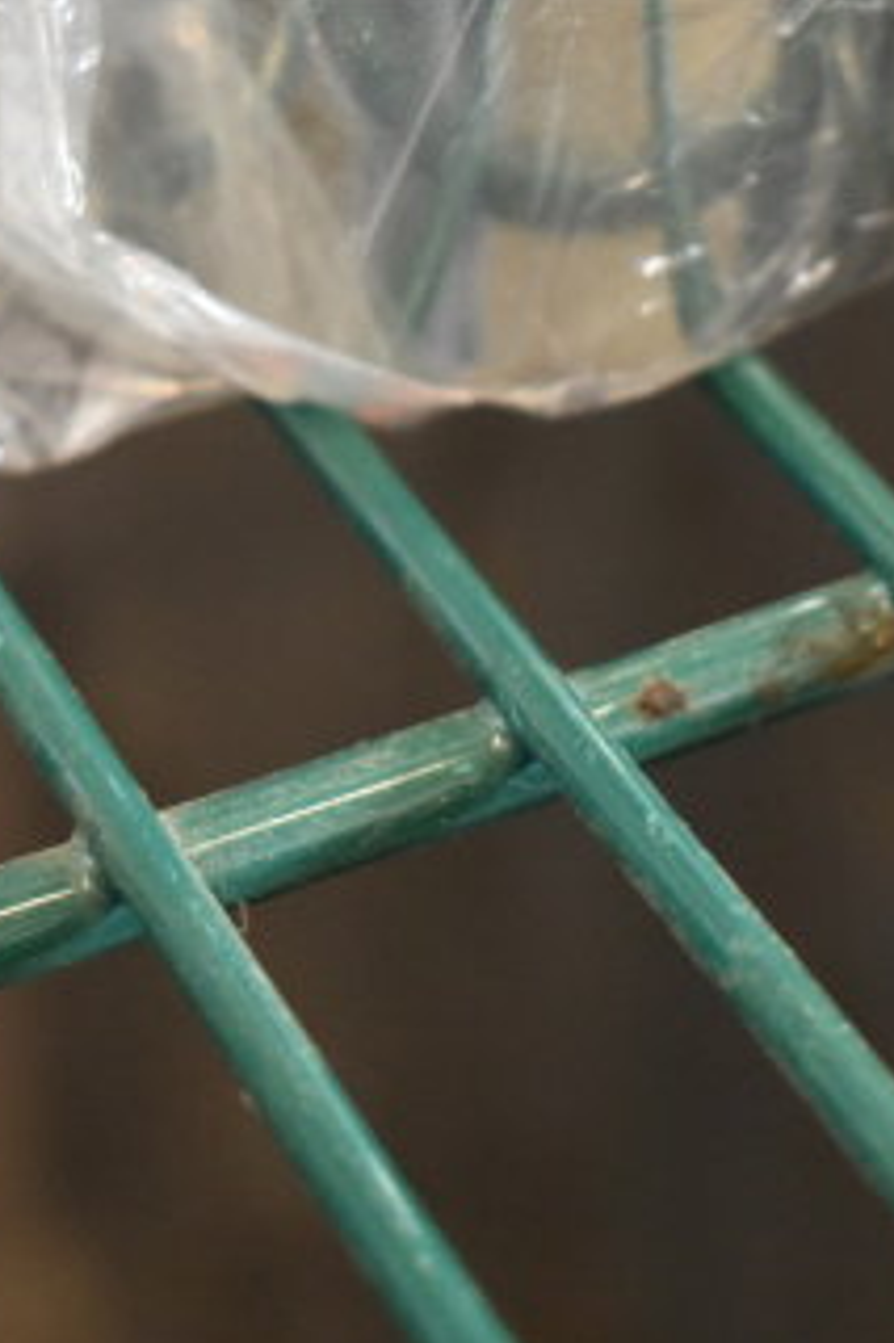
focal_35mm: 124
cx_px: 344
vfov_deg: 15.7
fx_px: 4640
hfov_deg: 11.0
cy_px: -342
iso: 1250
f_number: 4.2
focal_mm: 29
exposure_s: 1/50
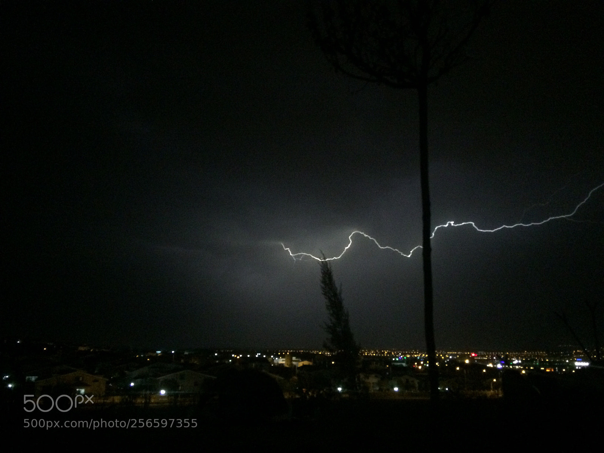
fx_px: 506
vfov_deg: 48.2
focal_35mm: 29
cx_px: 302
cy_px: 226
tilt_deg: +9.1
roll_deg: -1.0
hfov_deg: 61.7
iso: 640
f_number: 2.2
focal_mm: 4.15
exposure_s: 1/17
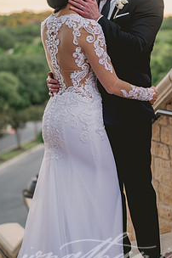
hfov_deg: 18.4
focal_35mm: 74
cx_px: 103
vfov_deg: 27.3
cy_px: 101
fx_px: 532
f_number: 2
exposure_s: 1/640
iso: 160
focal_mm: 50
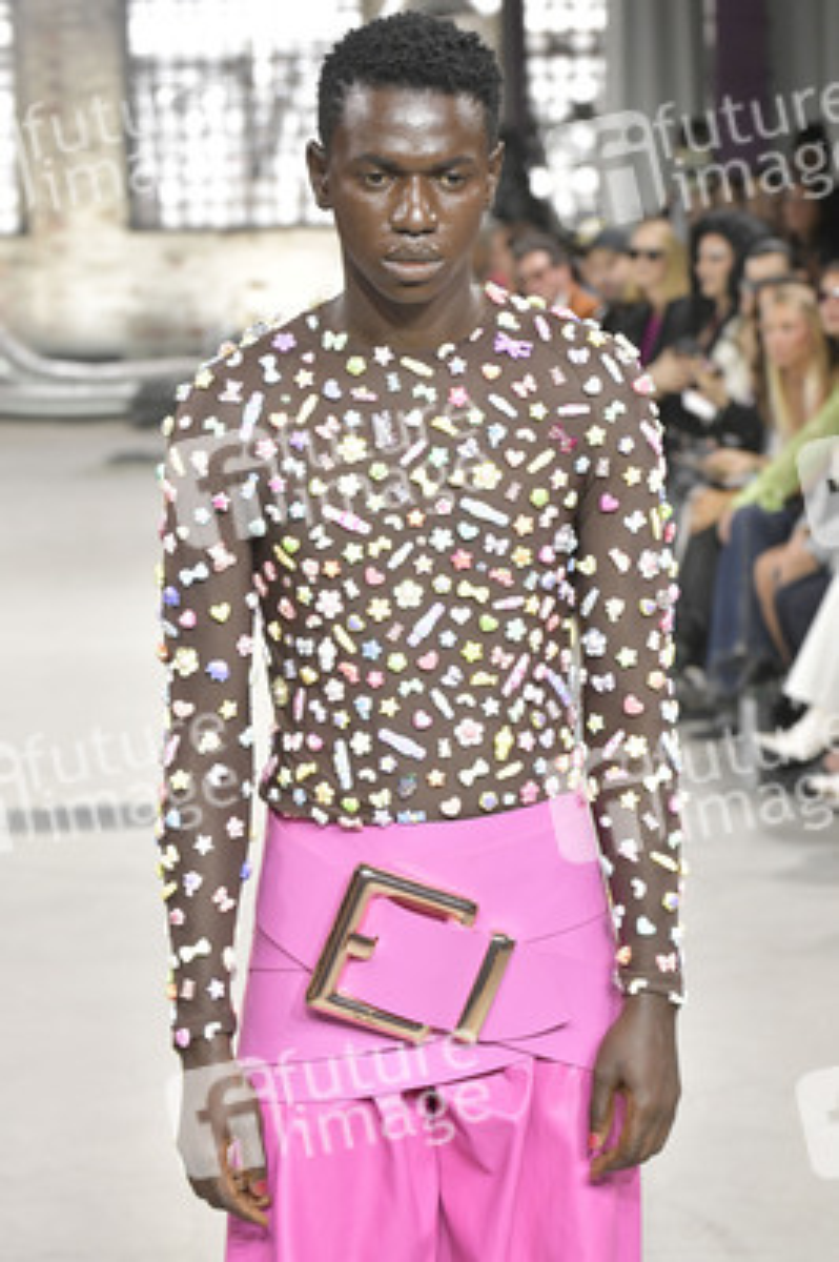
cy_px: 631
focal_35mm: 122
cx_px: 420
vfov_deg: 16.8
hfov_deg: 11.2
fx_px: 4272
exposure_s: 1/250
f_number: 6.3
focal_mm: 102
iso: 2500
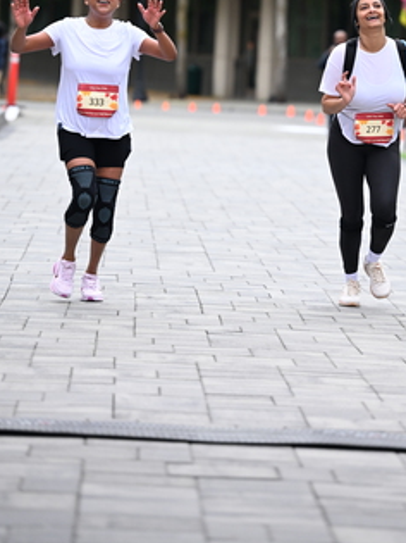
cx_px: 293
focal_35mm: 210
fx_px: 3286
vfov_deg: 9.4
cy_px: 102
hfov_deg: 7.1
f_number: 2.8
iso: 640
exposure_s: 1/2500
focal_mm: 125
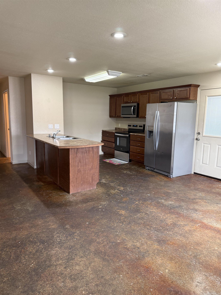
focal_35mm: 24
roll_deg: -2.2
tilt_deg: -8.2
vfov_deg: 71.6
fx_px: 204
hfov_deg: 56.8
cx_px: 110
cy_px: 148
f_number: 1.78
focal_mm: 6.76
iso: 200
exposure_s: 1/60
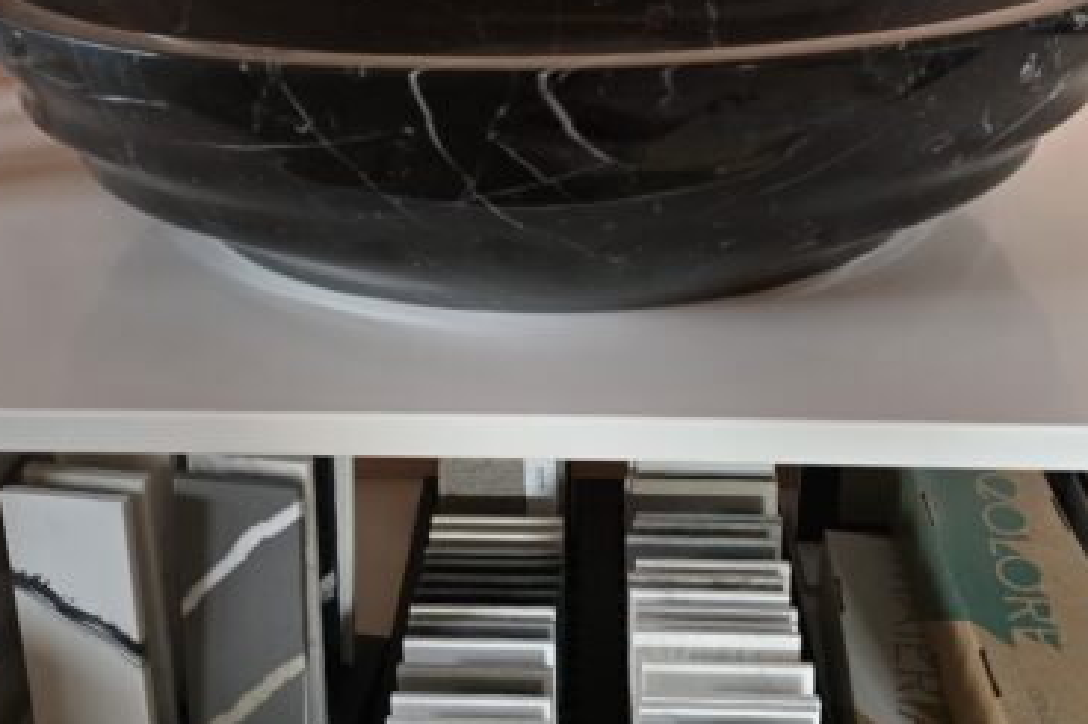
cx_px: 511
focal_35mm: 39
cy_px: 80
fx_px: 1178
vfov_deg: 32.6
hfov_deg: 49.5
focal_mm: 6.3
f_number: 1.7
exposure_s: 1/120
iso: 640
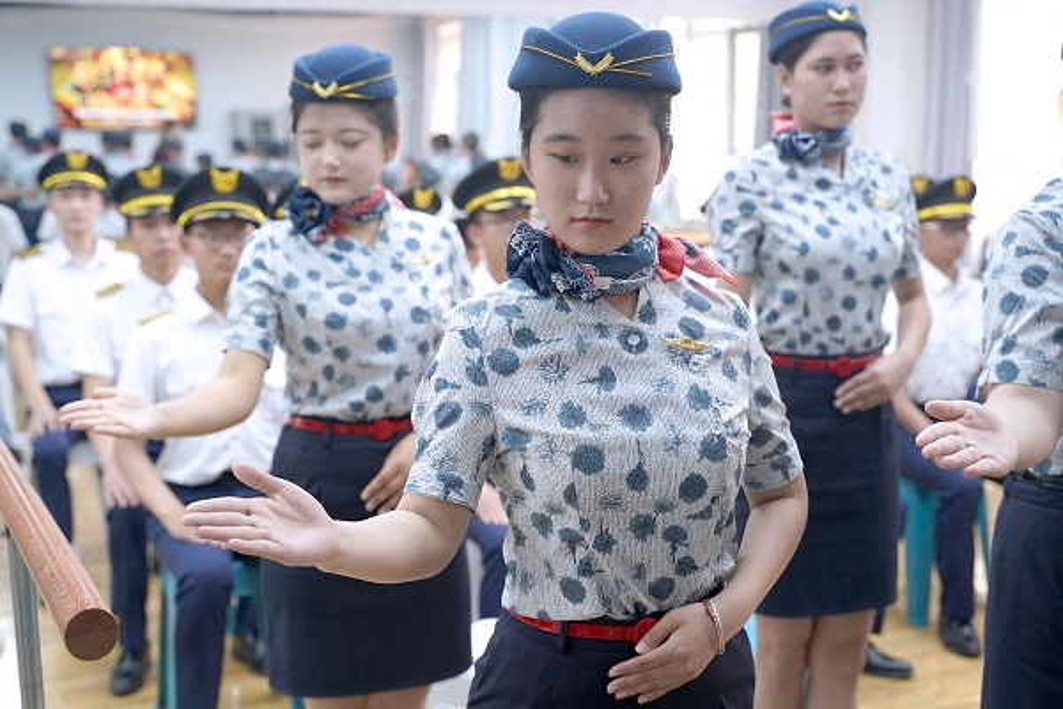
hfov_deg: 41.1
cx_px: 532
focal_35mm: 48
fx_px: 1417
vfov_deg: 28.1
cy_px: 354
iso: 2000
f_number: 4
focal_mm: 48
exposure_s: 1/160
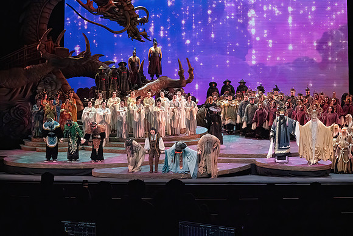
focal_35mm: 70
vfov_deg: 19.5
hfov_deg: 28.8
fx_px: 687
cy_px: 118
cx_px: 176
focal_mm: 70
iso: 20000
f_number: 10
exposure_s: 1/1000
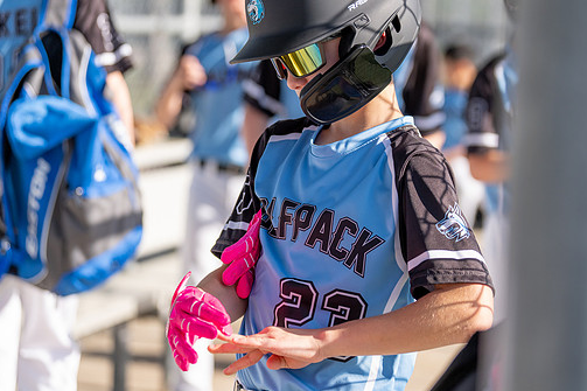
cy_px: 166
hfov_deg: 17.3
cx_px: 337
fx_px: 1923
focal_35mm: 118
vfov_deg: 11.6
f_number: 2.8
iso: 320
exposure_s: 1/2500
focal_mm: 95
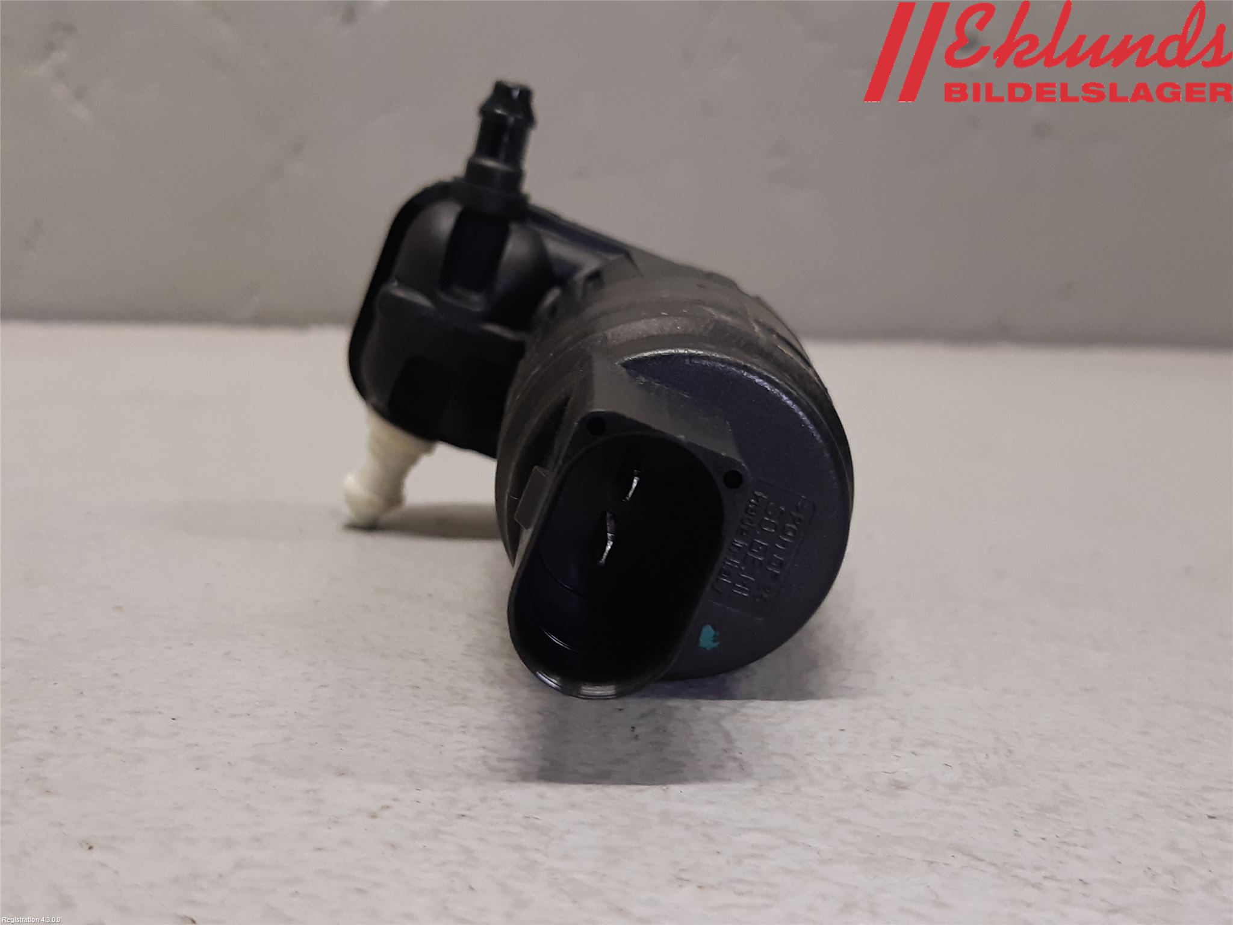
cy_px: 462
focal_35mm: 26
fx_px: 926
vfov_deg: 53.1
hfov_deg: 67.3
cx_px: 616
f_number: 1.7
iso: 160
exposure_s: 1/50
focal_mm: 3.93
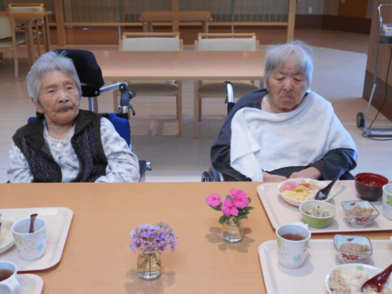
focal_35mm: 44
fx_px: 498
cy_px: 147
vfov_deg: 32.9
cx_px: 196
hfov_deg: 42.9
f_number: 4.2
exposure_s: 1/30
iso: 140
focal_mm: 7.7
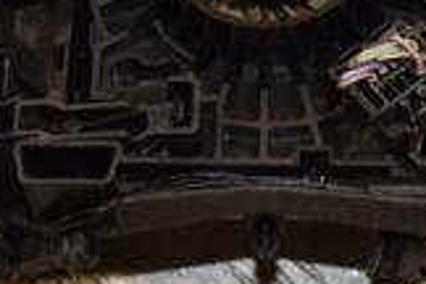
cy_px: 24
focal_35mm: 139
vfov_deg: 9.8
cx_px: 266
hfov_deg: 14.8
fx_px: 1643
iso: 800
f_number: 5.6
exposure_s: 1/200
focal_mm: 25
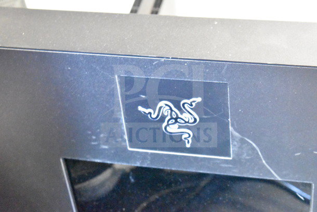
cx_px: 158
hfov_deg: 24.6
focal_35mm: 82
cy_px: 106
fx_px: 727
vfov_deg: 16.6
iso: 25600
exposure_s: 1/30
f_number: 5.6
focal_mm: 55
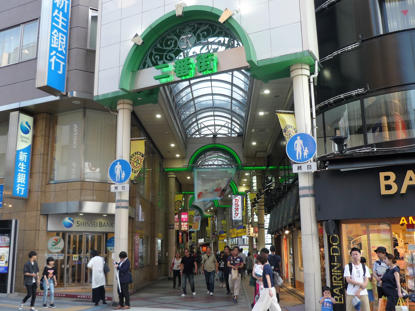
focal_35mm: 33
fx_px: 396
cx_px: 208
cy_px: 156
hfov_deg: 55.3
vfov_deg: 43.0
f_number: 2.8
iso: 100
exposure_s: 1/60
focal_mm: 5.5
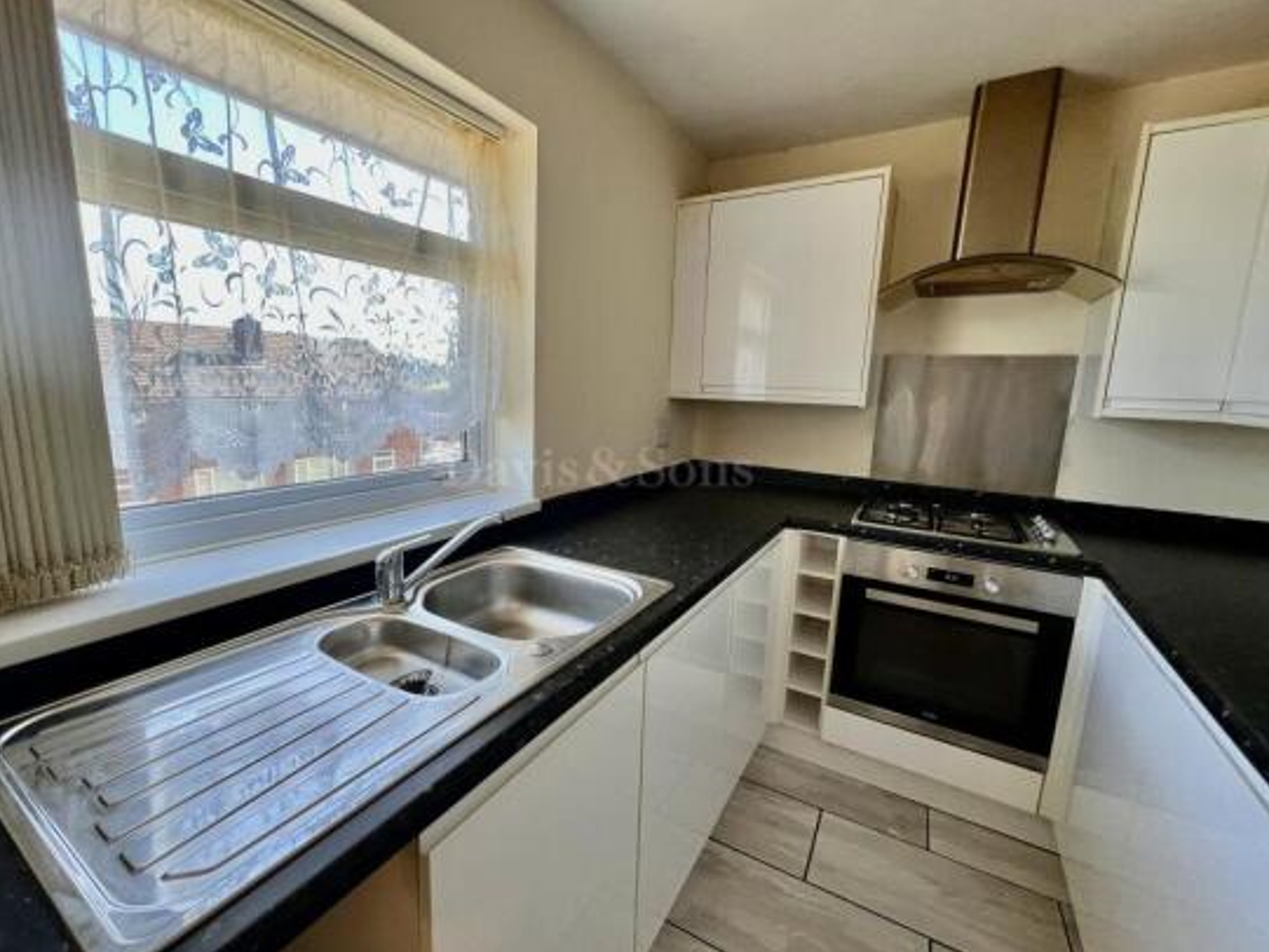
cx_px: 604
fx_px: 513
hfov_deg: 102.0
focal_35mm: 14
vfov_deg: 85.7
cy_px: 472
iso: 64
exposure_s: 1/100
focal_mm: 1.57
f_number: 1.8
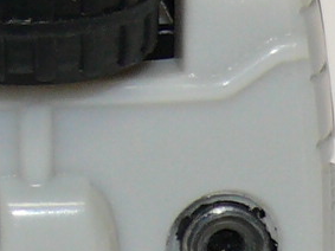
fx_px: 5301
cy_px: 197
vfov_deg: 2.7
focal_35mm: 548
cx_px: -418
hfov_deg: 3.6
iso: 100
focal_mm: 13
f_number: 4
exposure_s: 1/30
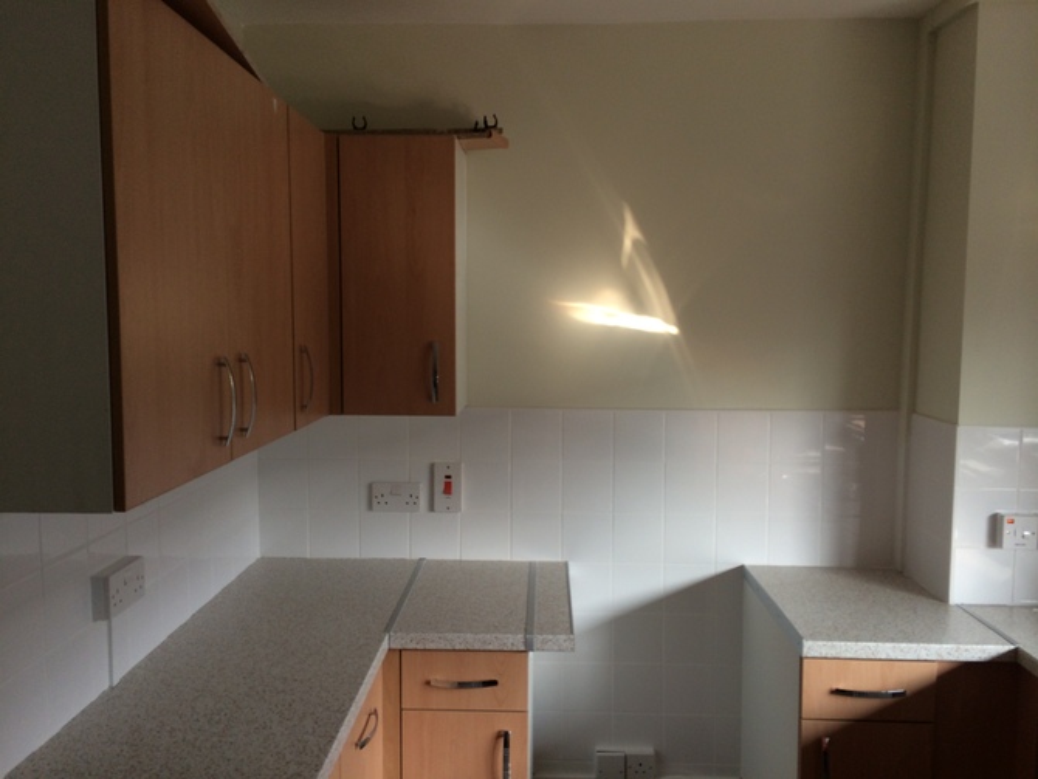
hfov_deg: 59.9
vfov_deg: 46.8
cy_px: 390
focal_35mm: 30
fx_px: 900
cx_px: 519
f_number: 2.2
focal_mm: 4.12
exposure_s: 1/120
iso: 64
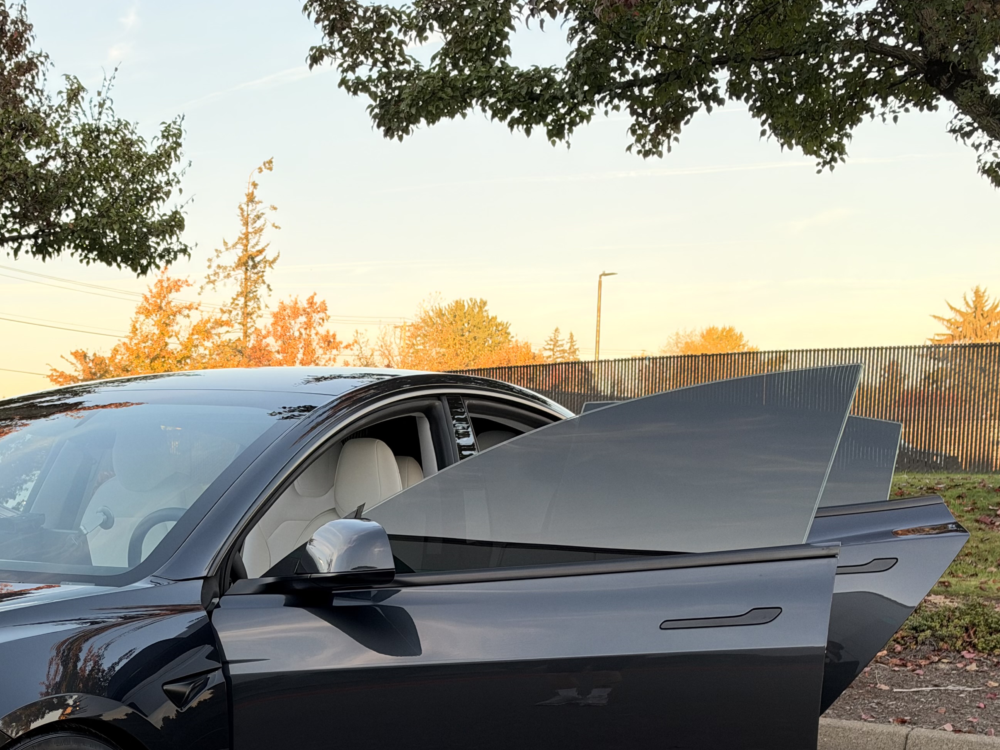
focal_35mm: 53
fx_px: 1531
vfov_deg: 26.8
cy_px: 640
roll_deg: -0.8
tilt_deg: -6.3
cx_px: 126
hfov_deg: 34.4
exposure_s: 1/400
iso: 80
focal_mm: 6.93
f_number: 1.8
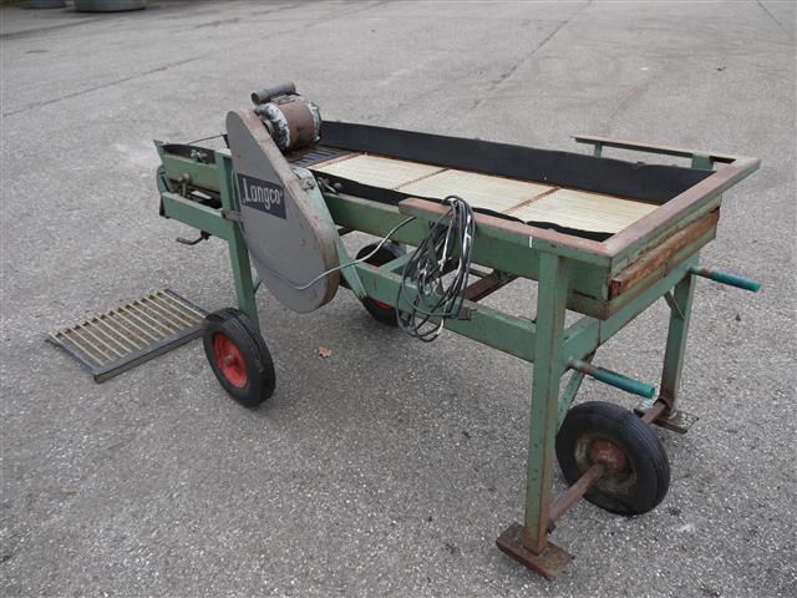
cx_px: 398
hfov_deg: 60.0
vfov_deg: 46.8
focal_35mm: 30
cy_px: 299
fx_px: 691
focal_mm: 15
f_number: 5
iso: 100
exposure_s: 1/160
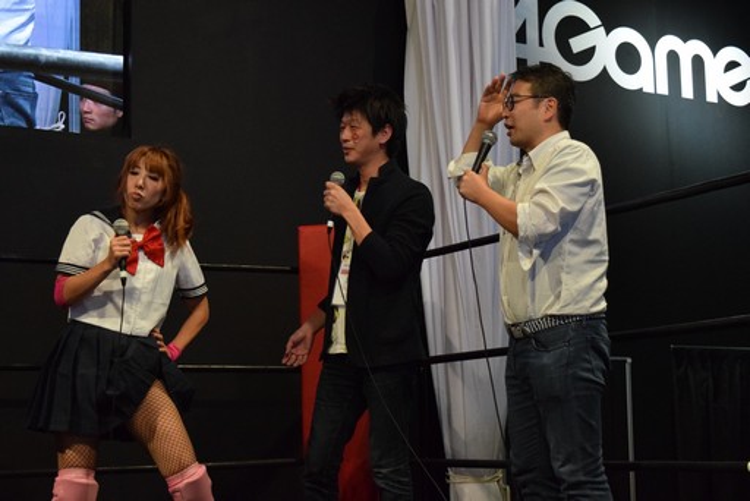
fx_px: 1407
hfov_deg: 29.8
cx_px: 375
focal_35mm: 68
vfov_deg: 20.2
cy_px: 250
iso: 3200
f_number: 5
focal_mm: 45
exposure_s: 1/250
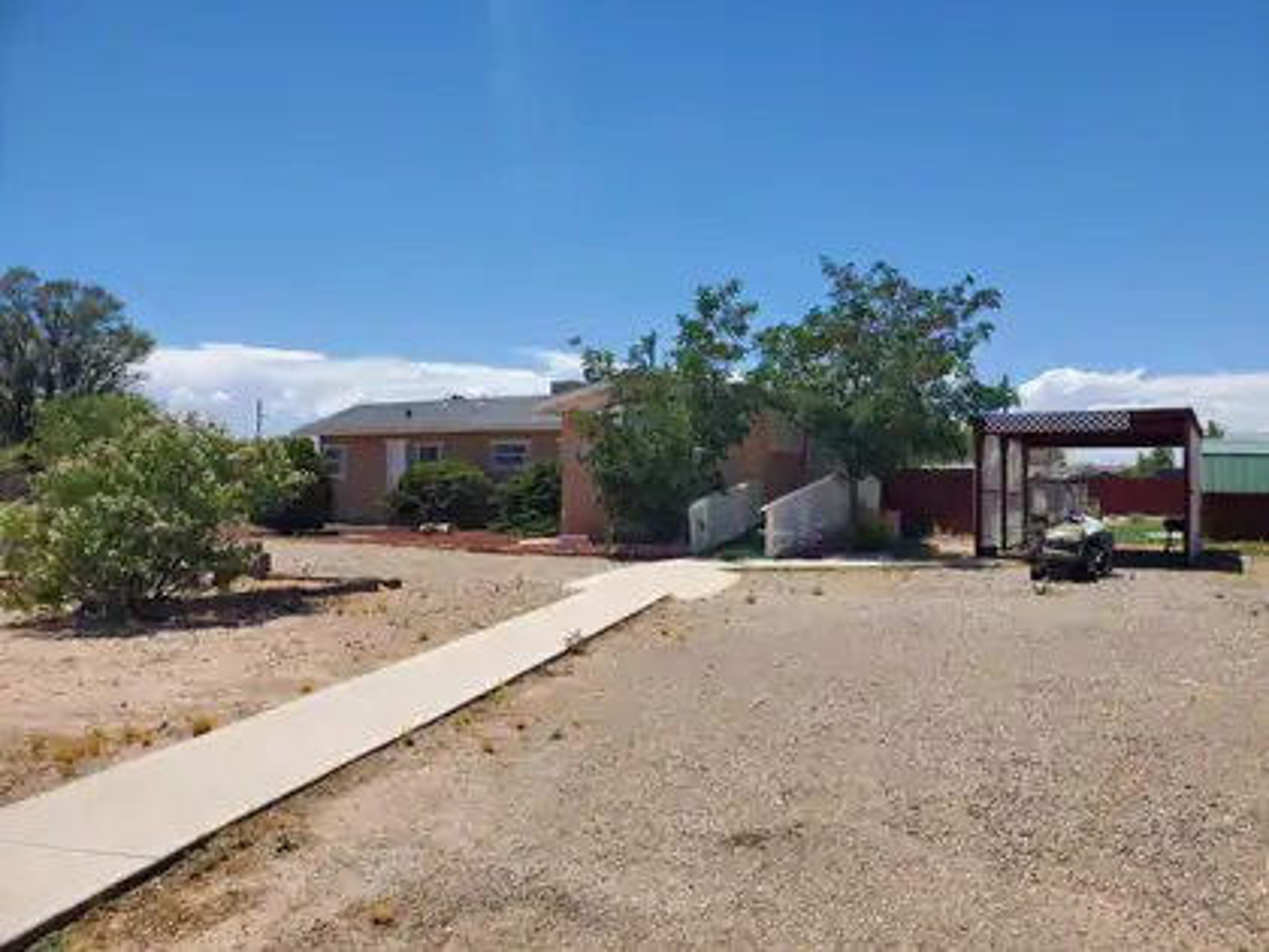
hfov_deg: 67.3
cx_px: 634
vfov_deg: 53.1
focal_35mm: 26
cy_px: 476
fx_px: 953
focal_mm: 4.3
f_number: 2.4
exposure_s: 1/2128
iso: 50
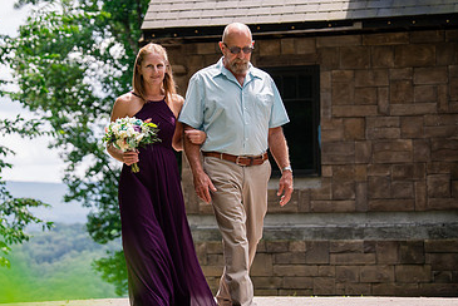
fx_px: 1541
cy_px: 159
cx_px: 227
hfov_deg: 16.9
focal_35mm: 121
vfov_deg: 11.3
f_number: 2.8
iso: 160
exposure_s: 1/1000
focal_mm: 70
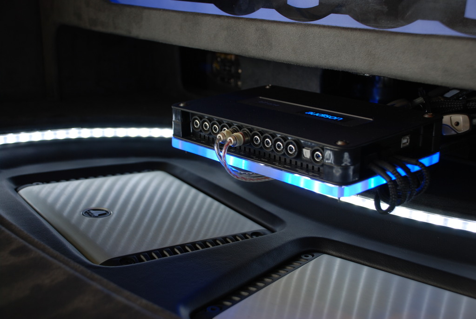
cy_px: 160
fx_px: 695
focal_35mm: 52
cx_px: 238
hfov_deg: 37.8
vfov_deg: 25.8
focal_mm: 35
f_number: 4.5
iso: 100
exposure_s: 1/20
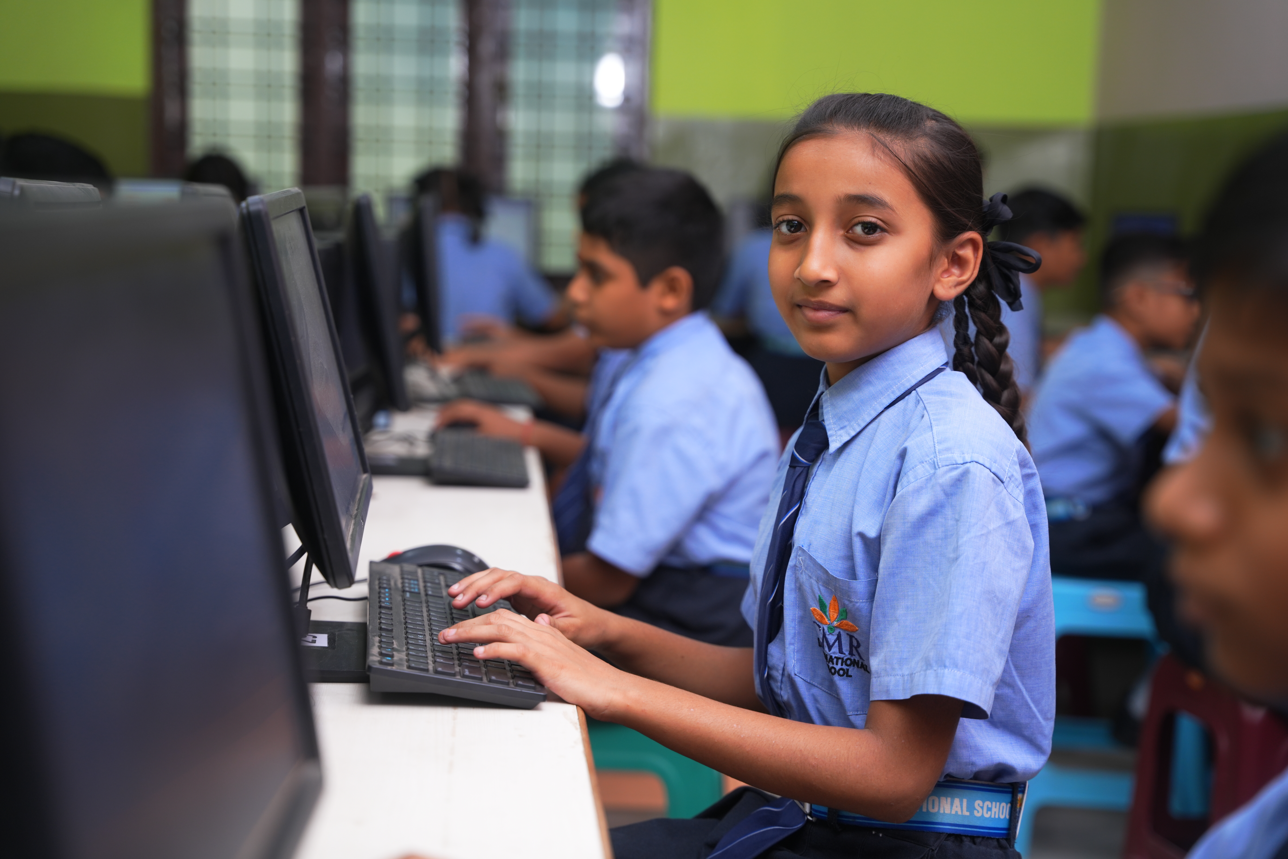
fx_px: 2204
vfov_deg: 22.0
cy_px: 430
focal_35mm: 62
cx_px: 644
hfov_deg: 32.6
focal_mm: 61.6
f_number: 2.8
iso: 320
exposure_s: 1/60
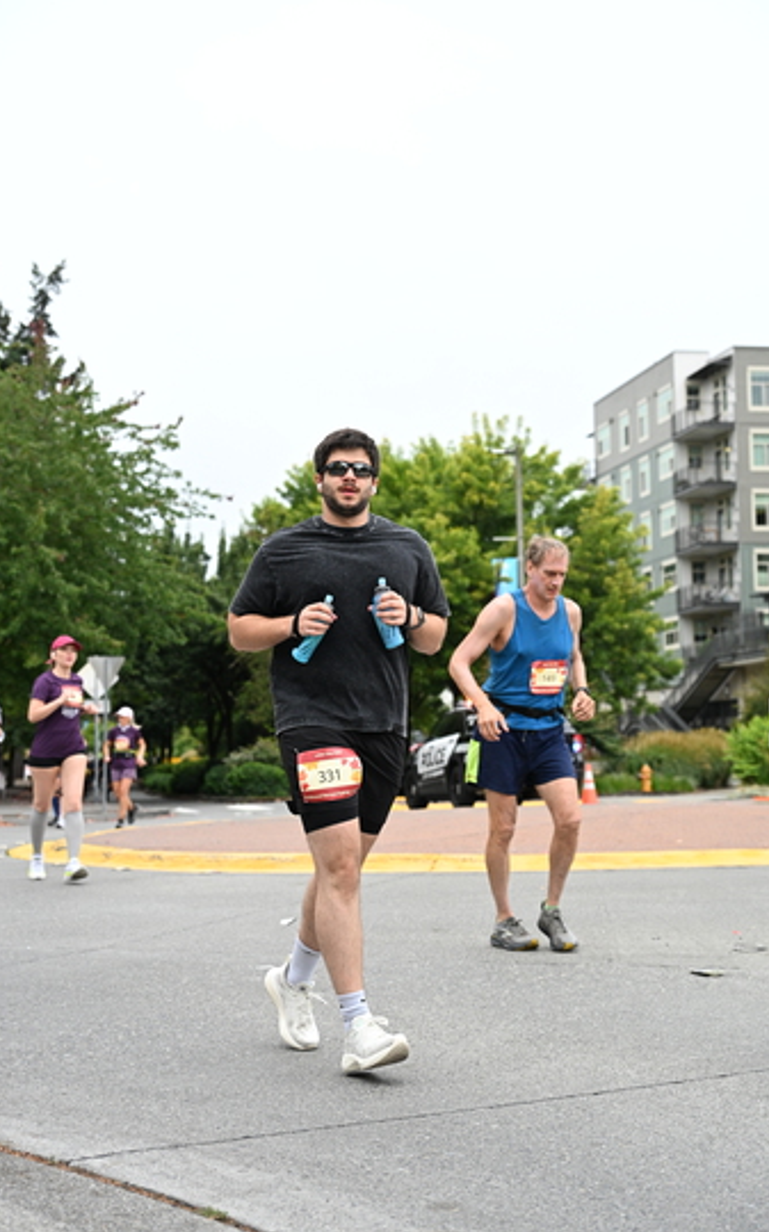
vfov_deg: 37.5
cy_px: 614
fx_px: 1813
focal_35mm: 54
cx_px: 375
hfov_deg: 24.0
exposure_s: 1/800
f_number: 4
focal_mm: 52
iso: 1600
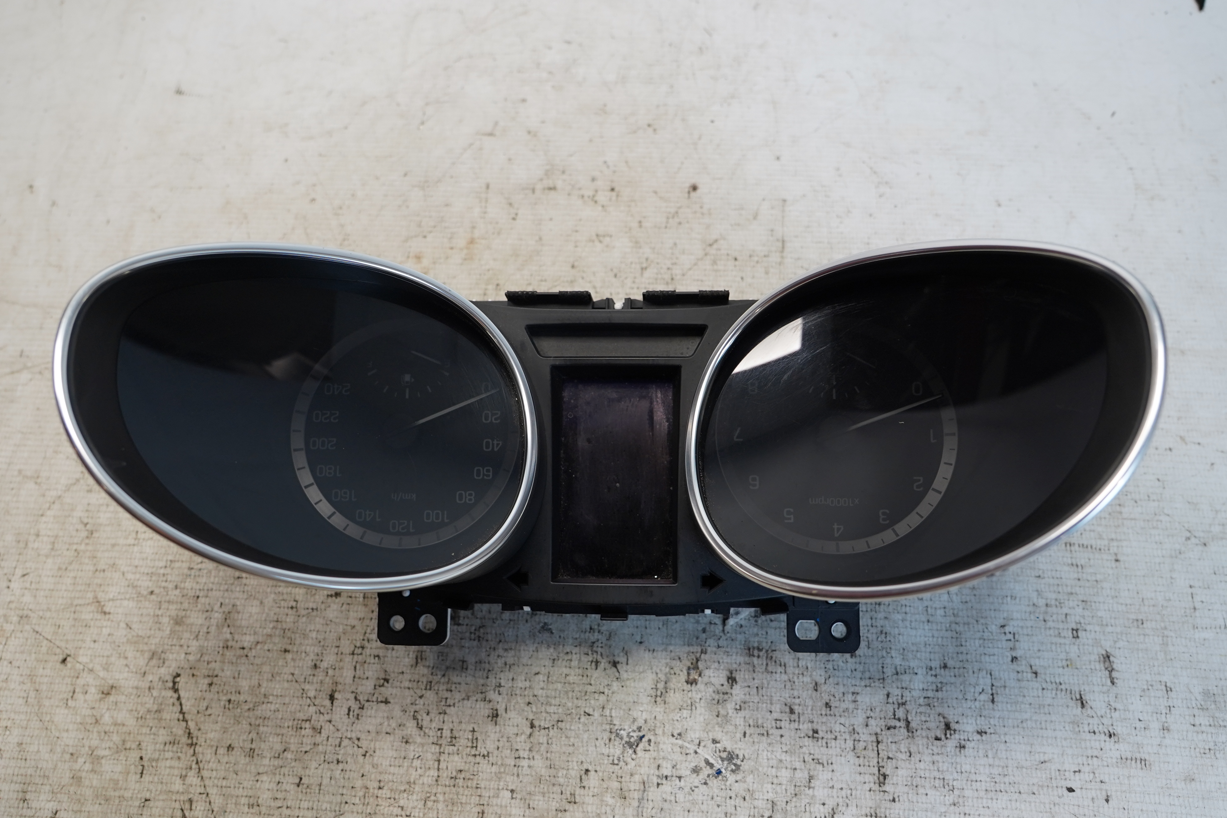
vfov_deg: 46.4
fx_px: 954
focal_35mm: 28
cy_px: 409
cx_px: 614
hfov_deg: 65.5
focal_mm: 19
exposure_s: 1/160
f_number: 4
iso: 500
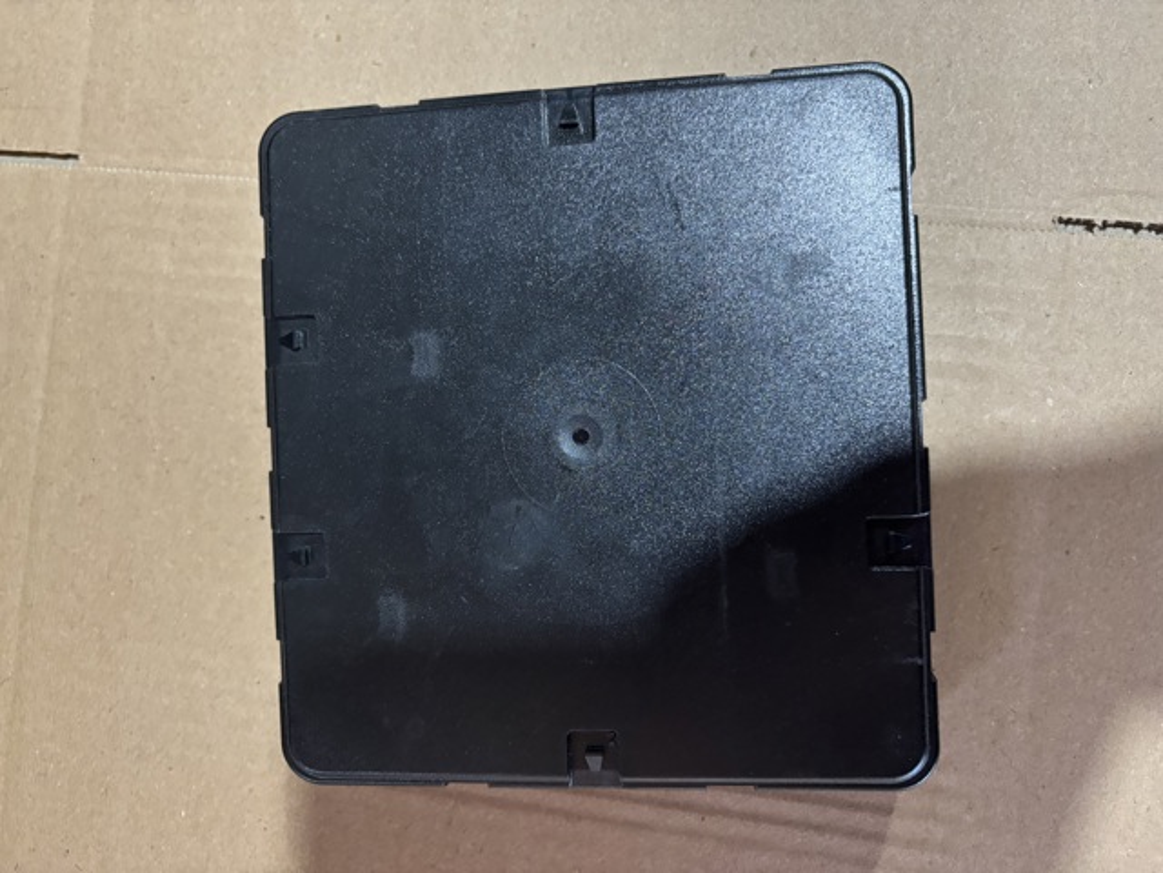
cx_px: 582
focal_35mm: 26
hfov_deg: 67.3
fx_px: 874
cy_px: 436
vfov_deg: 53.1
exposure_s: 1/50
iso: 400
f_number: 1.6
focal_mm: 5.96
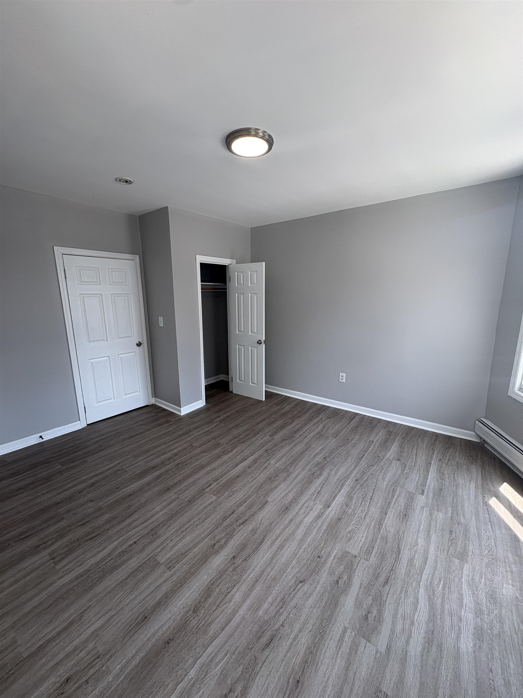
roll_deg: +0.5
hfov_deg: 85.7
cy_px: 349
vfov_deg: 102.1
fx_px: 282
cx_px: 262
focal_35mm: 14
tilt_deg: -10.4
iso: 80
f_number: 2.2
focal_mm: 2.22
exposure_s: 1/120
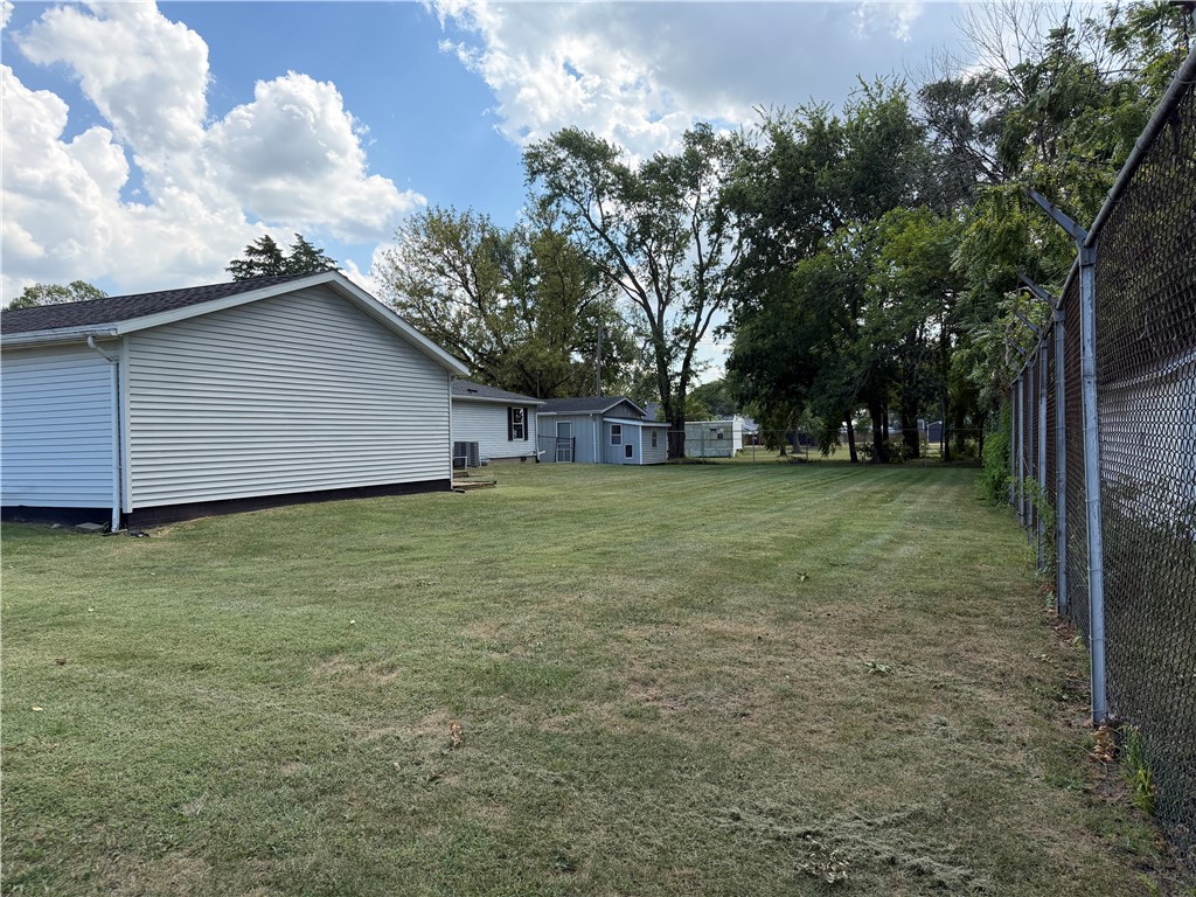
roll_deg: +1.6
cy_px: 448
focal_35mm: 24
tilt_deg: -0.4
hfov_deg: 71.6
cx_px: 598
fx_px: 829
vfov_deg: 56.8
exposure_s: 1/2611
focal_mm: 6.76
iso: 100
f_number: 1.78
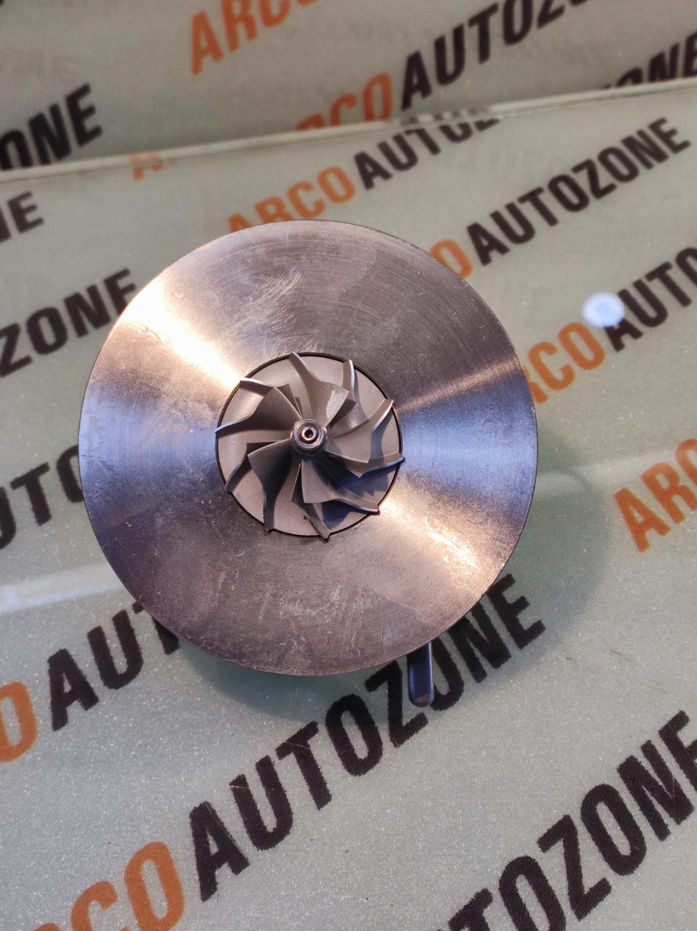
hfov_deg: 74.7
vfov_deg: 91.1
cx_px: 348
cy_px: 466
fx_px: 457
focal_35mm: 17
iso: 109
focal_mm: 4.74
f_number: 1.79
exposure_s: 1/50
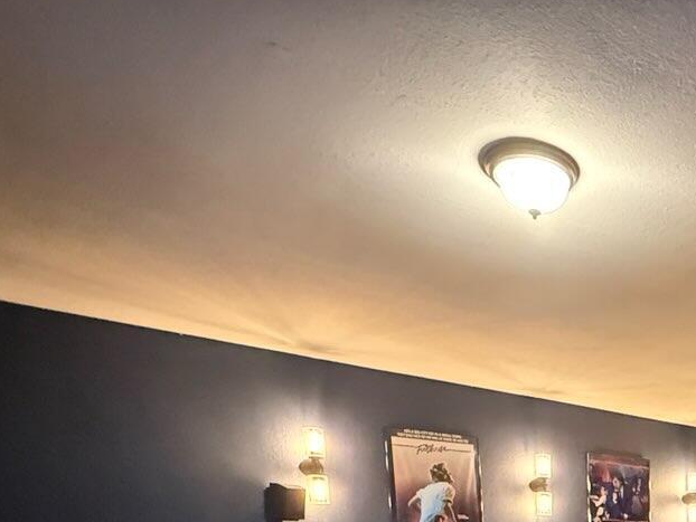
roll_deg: +0.9
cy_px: 656
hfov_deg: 42.6
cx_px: 730
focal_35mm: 36
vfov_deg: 31.7
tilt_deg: -6.5
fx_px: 724
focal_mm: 2.22
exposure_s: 1/40
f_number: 2.2
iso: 1600
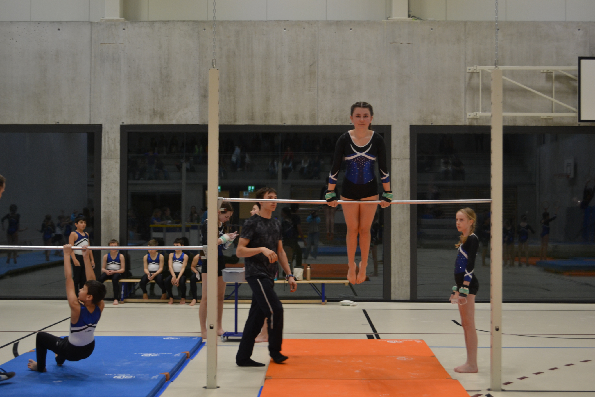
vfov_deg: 28.1
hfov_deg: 41.1
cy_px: 198
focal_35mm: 48
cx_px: 298
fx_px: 793
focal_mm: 32
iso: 560
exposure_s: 1/60
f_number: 4.8
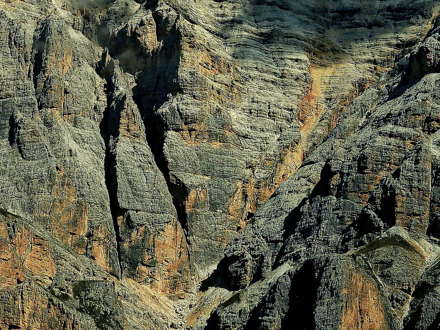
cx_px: 210
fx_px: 3203
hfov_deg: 7.9
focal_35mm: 252
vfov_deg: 5.9
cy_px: -10
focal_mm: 20.5
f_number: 4.5
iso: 125
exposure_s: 1/1250
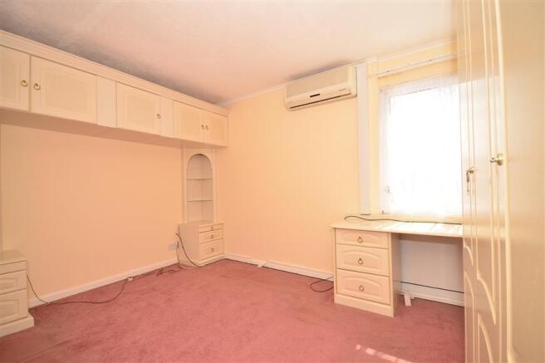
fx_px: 250
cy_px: 182
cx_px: 272
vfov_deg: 72.0
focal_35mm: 16
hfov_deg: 95.0
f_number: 6.3
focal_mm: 11
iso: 200
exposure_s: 1/160
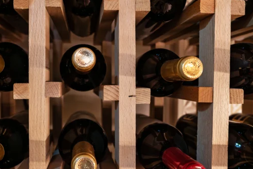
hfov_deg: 54.5
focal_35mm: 34
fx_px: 239
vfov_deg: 38.9
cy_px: 87
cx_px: 83
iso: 200
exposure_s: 1/20
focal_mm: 11
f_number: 1.8
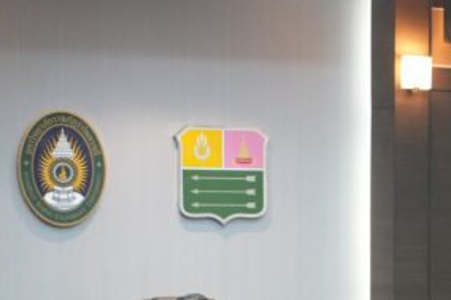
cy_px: 375
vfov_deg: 12.4
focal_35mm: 107
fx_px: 1340
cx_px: 422
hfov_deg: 18.7
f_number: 4
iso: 4000
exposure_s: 1/160
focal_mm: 38
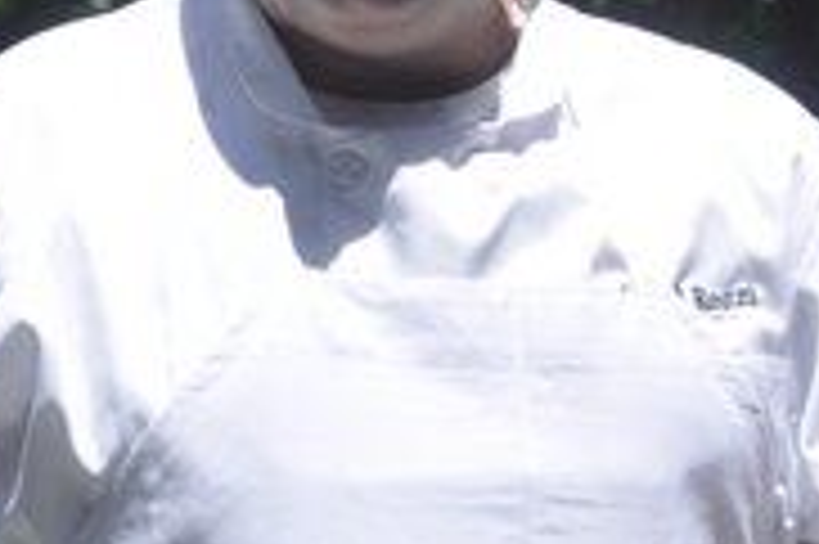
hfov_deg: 6.9
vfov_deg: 4.6
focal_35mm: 297
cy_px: 319
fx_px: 6751
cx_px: -225
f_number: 7.1
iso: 200
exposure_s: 1/800
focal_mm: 60
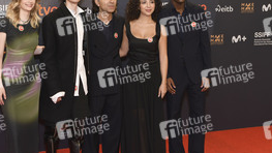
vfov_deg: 15.3
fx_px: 570
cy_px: 50
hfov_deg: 26.7
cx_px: 97
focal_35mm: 79
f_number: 4
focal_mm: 44
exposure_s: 1/320
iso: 800
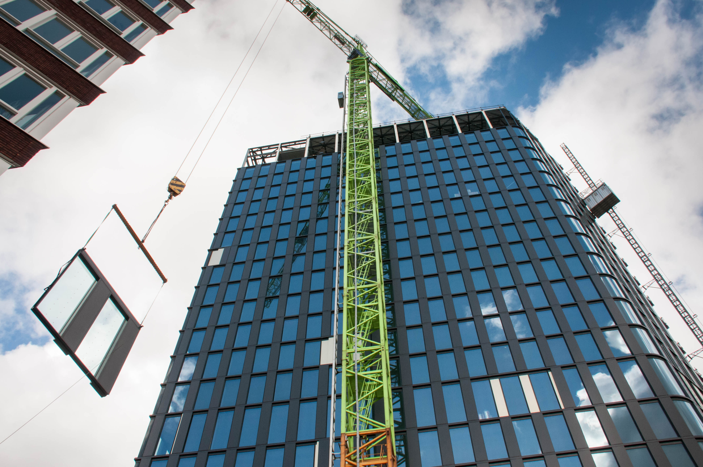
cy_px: 234
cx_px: 352
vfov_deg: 47.8
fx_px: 527
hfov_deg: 67.4
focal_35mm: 27
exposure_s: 1/250
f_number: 16
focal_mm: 18
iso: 800
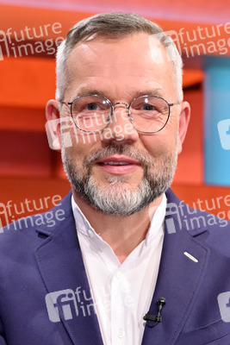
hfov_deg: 37.9
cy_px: 172
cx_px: 115
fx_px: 335
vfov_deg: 54.4
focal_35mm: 35
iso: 1600
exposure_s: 1/200
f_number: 2.8
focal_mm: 35
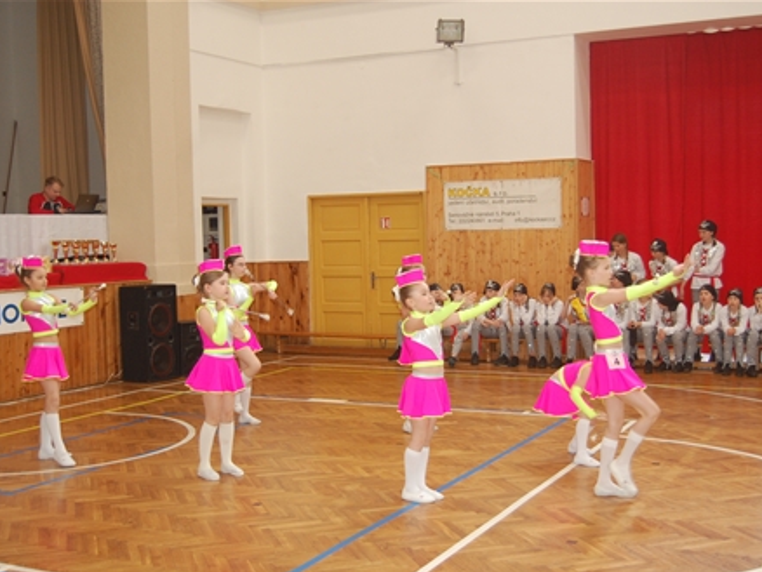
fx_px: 1013
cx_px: 364
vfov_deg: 31.5
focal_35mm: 46
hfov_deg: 41.2
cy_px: 287
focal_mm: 28
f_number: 4.2
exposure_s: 1/60
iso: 560
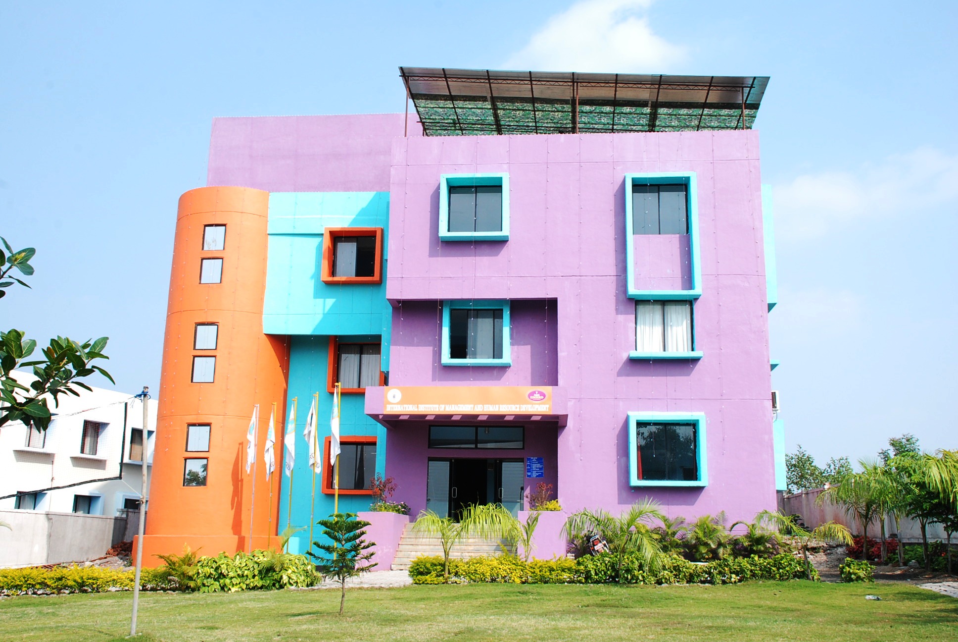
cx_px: 479
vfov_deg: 37.0
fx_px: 959
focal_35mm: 36
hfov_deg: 53.1
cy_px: 321
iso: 320
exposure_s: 1/125
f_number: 13
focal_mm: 24
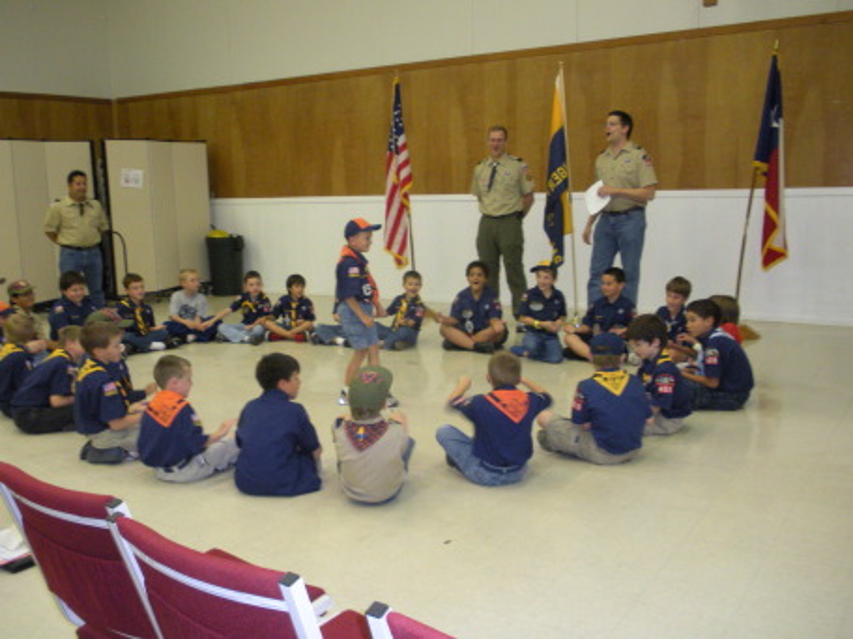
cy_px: 320
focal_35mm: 36
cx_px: 426
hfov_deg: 51.4
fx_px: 887
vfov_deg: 39.7
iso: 318
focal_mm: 6.3
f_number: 3.5
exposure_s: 1/30.8
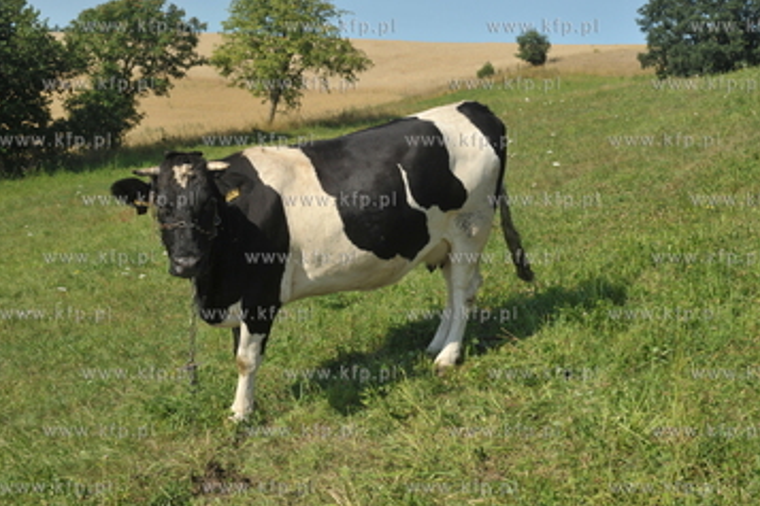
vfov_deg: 24.2
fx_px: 1182
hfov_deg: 35.6
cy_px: 227
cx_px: 415
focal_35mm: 56
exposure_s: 1/640
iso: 400
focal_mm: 50
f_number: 9
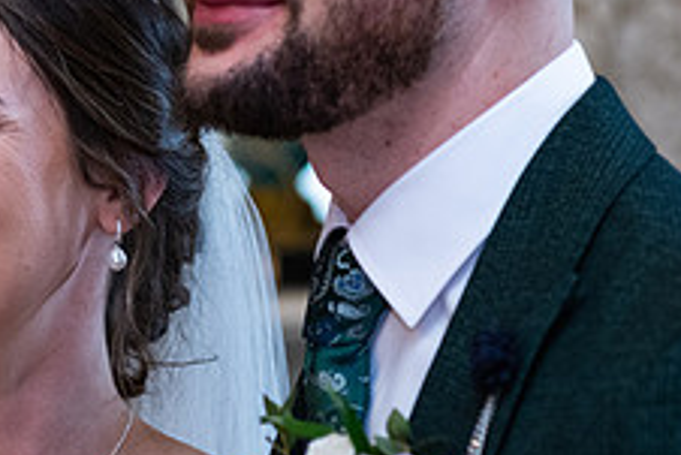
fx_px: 3880
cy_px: 212
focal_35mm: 205
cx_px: 145
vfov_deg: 6.7
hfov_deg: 10.0
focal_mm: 80
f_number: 3.5
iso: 800
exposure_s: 1/160
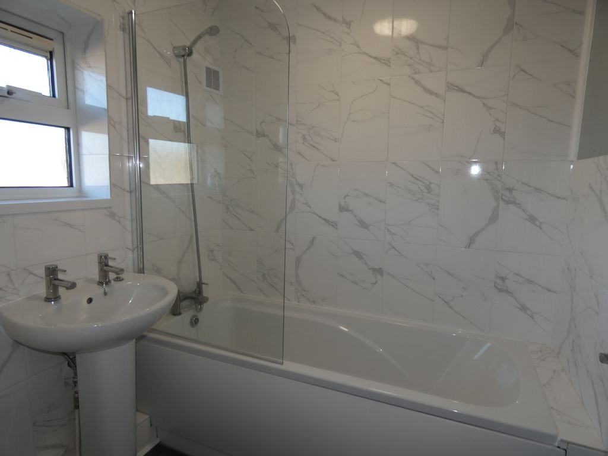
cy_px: 228
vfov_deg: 66.0
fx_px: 351
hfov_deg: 81.7
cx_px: 304
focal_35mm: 20
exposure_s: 1/60
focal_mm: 3.6
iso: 80
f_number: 2.8
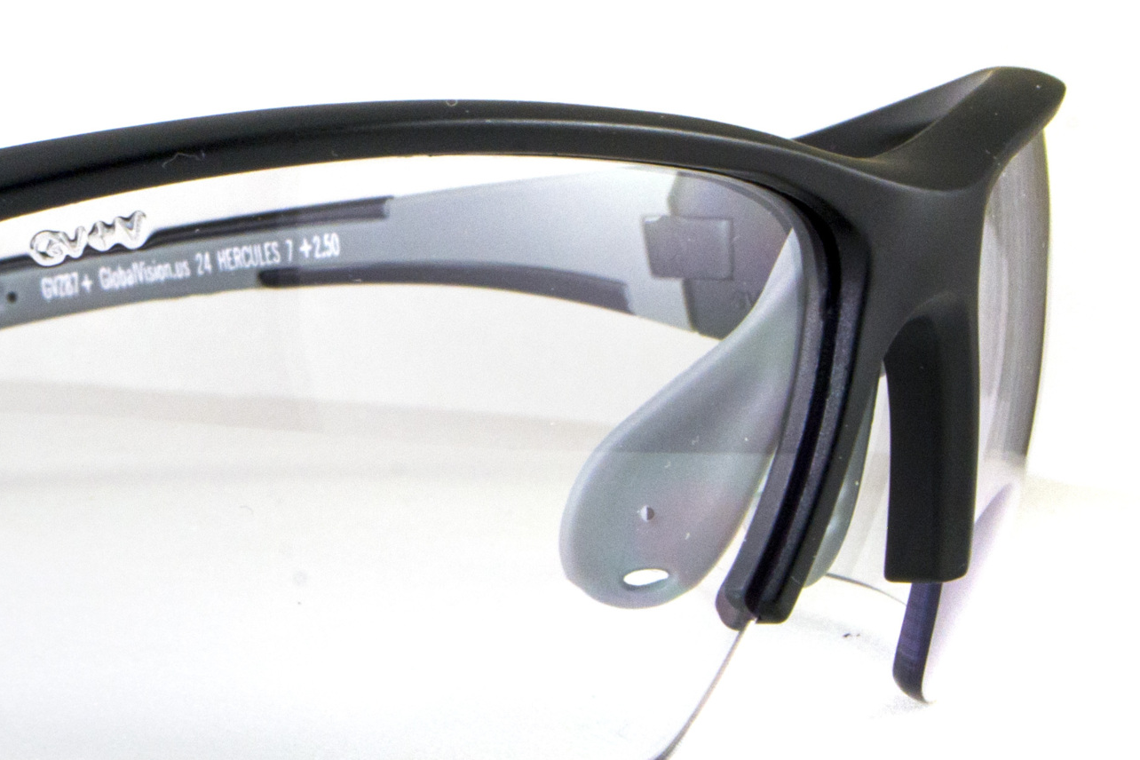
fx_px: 4971
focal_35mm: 157
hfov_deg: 12.8
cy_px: 571
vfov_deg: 8.7
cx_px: -107
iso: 200
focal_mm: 42
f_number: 22
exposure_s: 1/10
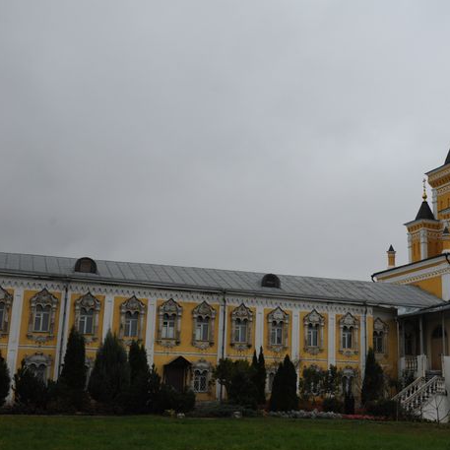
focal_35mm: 52
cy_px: 228
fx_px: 765
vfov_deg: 32.8
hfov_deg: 32.3
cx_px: 325
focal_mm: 40
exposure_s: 1/1600
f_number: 6.3
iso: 1600
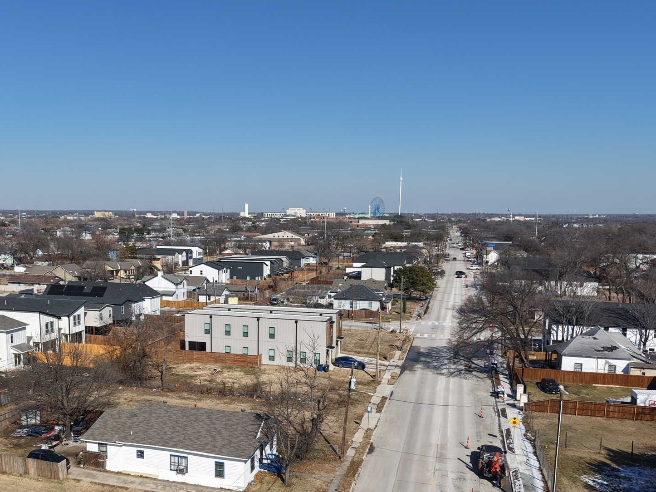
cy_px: 310
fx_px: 644
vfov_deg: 41.5
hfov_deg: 53.5
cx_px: 252
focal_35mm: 34
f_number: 1.8
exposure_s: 1/5000
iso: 110
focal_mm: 8.67
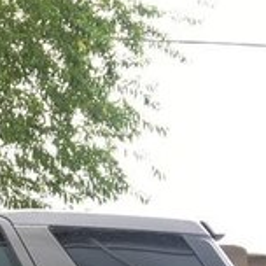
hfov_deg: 13.7
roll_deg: -1.3
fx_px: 965
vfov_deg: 14.9
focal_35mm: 111
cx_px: -245
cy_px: 360
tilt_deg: +2.9
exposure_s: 1/122
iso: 25
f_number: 2.2
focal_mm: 4.15
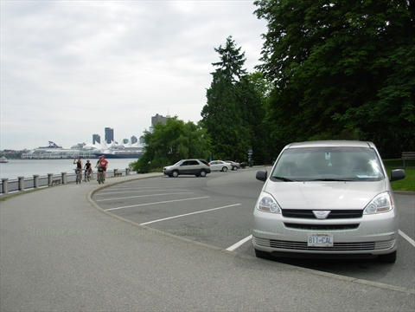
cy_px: 156
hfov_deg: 49.0
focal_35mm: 38
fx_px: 456
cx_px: 208
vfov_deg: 37.7
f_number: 2.9
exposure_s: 1/995
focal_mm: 6.3
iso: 50
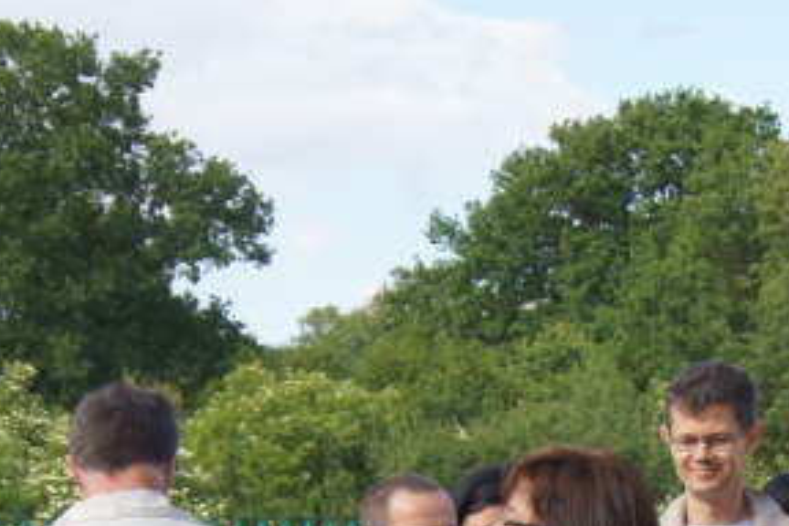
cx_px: 833
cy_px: 773
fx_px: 3506
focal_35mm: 160
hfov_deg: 12.6
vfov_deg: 8.4
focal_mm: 30
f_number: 5.6
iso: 100
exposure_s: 1/200
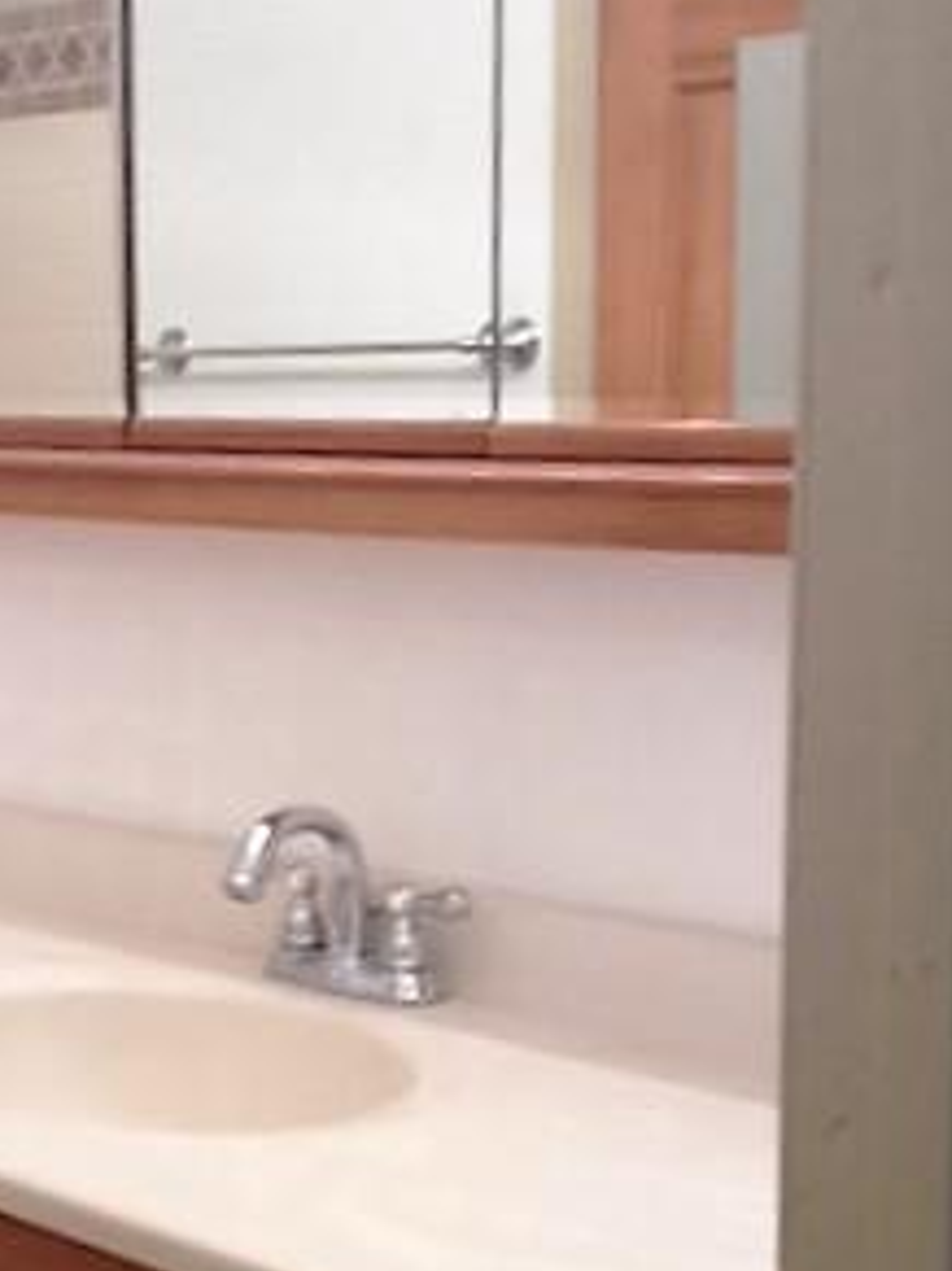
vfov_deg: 27.0
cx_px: -15
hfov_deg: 19.8
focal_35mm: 72
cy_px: 670
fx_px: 2642
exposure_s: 1/25
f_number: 2.4
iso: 50
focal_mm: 4.28
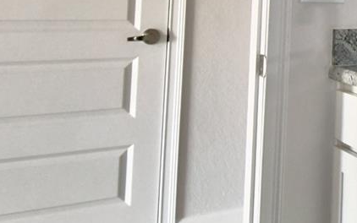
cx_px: 512
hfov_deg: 26.9
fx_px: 564
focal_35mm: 58
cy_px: -32
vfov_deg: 21.1
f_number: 4.5
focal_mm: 10
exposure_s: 1/30
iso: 720
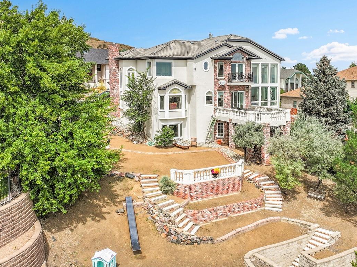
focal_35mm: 37
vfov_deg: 38.6
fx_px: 381
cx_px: 211
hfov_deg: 49.9
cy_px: 121
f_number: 2.8
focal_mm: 12.29
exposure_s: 1/2000
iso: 100
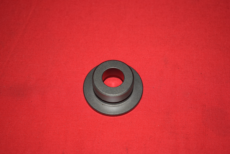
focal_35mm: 68
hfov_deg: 29.8
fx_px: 432
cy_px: 77
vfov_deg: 20.2
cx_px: 115
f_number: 5.6
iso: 160
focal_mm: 45
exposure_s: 1/200
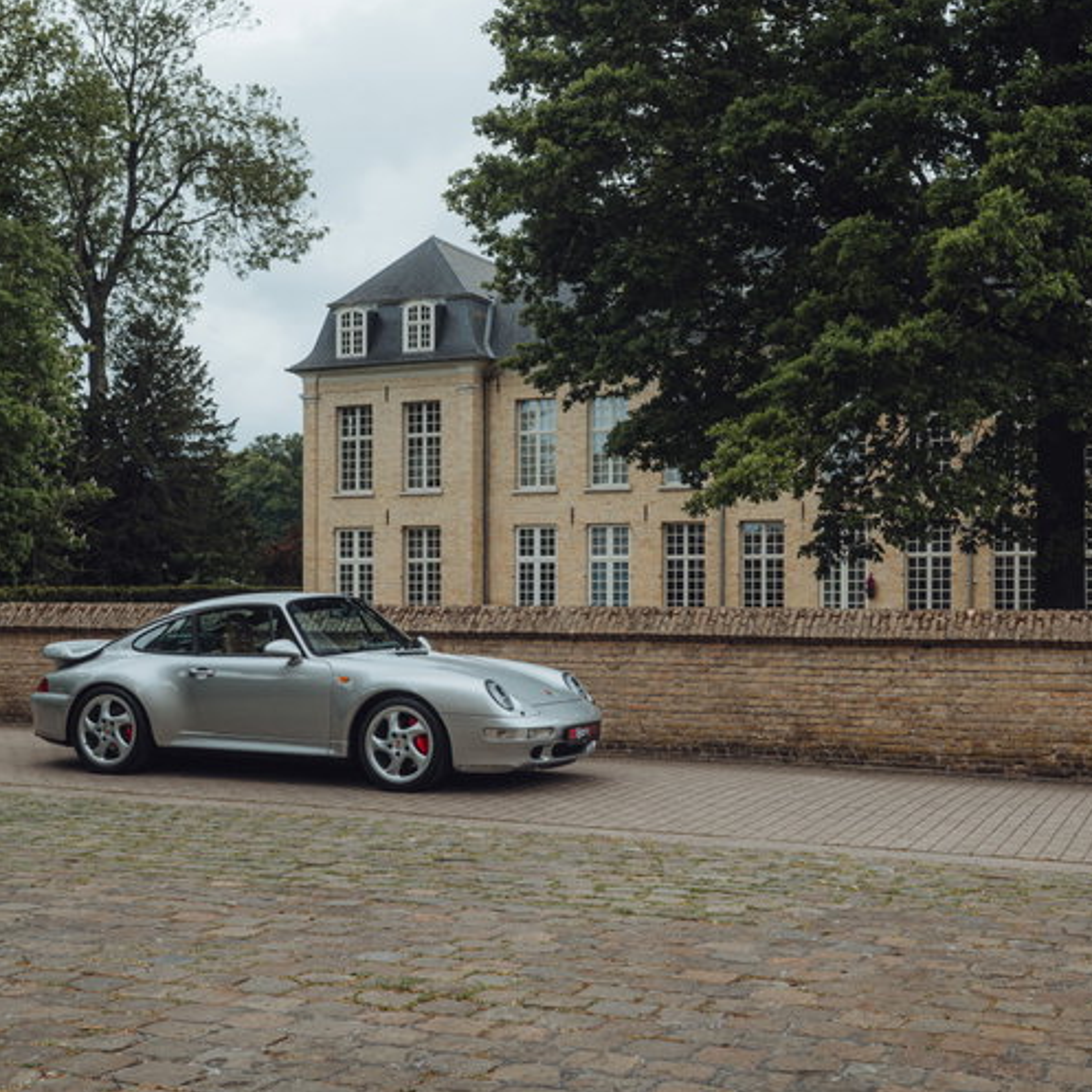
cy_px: 553
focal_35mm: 42
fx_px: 1499
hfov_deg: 39.9
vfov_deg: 40.0
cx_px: 628
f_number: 7.1
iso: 200
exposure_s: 1/100
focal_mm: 32
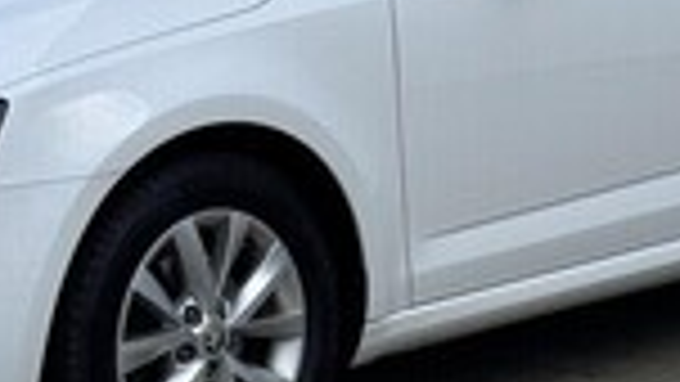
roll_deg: +1.3
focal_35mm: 190
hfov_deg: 11.3
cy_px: 2
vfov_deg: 6.4
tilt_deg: -5.3
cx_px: 351
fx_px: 3426
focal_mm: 6.76
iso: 64
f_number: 1.78
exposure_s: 1/1524
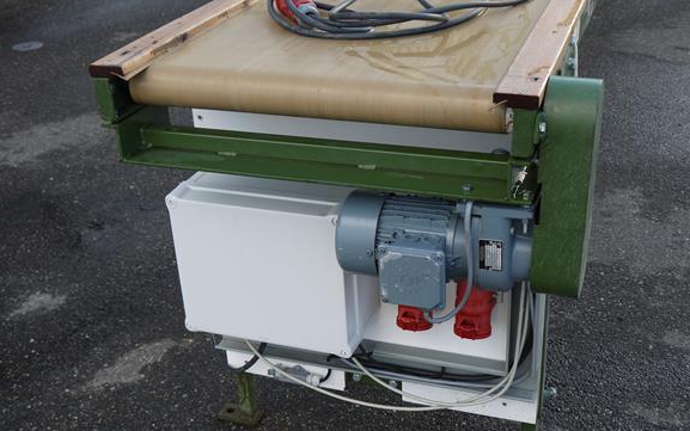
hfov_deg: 42.6
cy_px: 228
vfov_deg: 27.4
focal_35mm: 47
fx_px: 884
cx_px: 365
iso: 100
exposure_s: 1/125
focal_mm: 20
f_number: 5
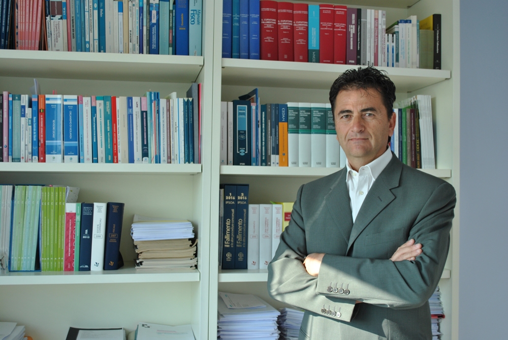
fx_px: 614
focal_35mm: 44
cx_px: 254
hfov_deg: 44.9
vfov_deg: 30.9
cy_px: 170
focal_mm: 29
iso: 200
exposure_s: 1/100
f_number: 5
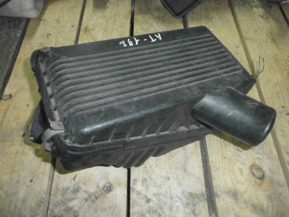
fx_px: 225
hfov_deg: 65.3
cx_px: 144
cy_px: 108
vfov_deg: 51.4
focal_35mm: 27
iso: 1600
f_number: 2.9
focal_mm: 4.8
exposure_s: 1/30
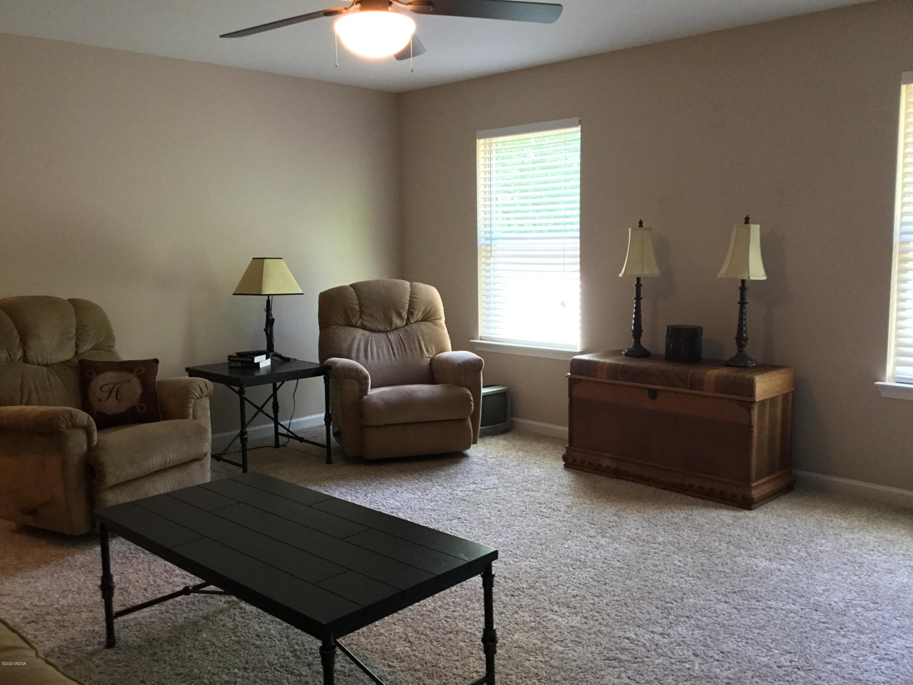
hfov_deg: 58.4
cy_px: 342
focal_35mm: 31
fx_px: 818
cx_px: 456
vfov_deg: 45.4
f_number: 2.4
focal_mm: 3.3
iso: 200
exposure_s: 1/33
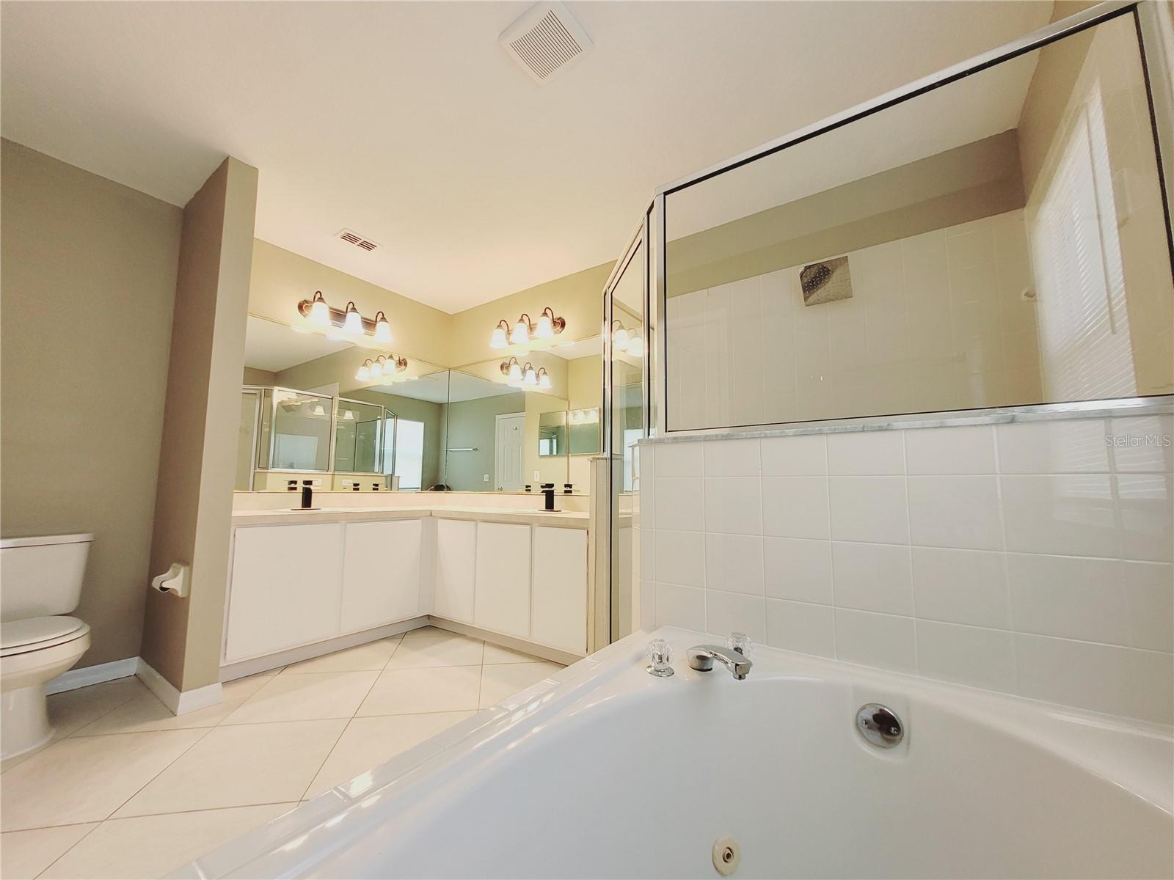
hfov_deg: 106.2
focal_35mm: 13
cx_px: 587
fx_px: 441
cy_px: 440
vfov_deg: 89.9
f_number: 2.2
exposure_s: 1/60
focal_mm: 1.74
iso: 125
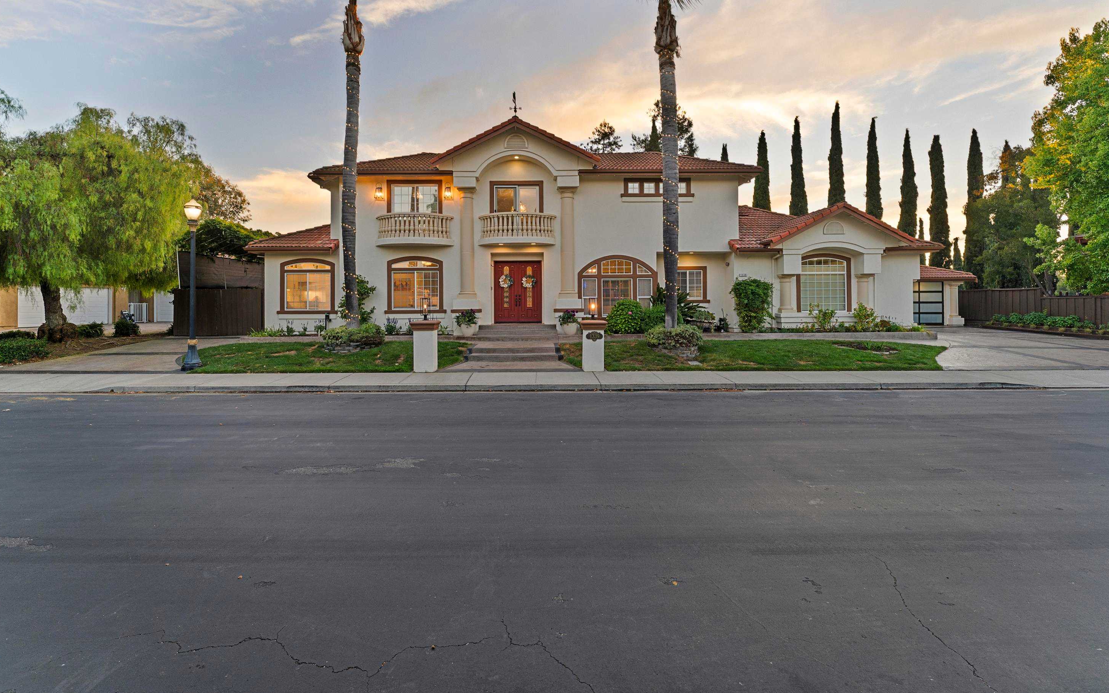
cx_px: 542
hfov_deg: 101.4
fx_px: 453
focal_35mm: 15
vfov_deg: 74.6
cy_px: 310
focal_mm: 14
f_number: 9
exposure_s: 1/6
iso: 250
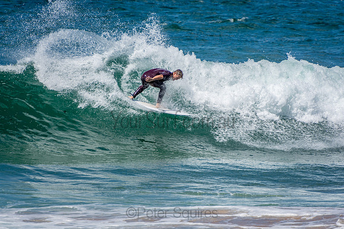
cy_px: 114
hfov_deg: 3.4
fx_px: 5734
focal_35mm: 600
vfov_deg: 2.3
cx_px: 172
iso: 250
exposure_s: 1/2000
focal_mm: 400
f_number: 5.6
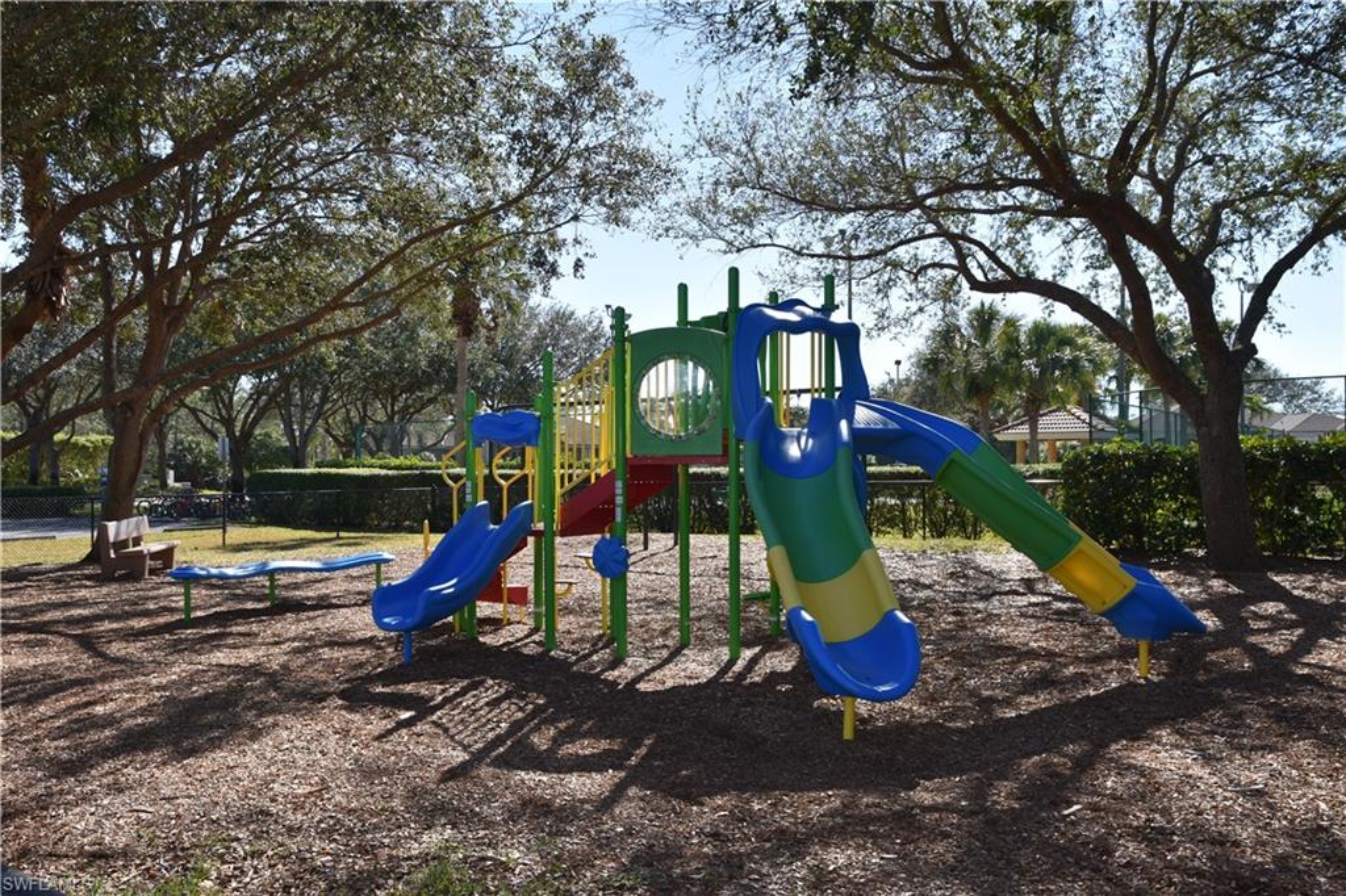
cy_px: 448
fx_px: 1121
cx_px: 673
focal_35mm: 30
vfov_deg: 43.6
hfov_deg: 61.9
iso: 100
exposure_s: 1/200
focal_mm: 20
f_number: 7.1
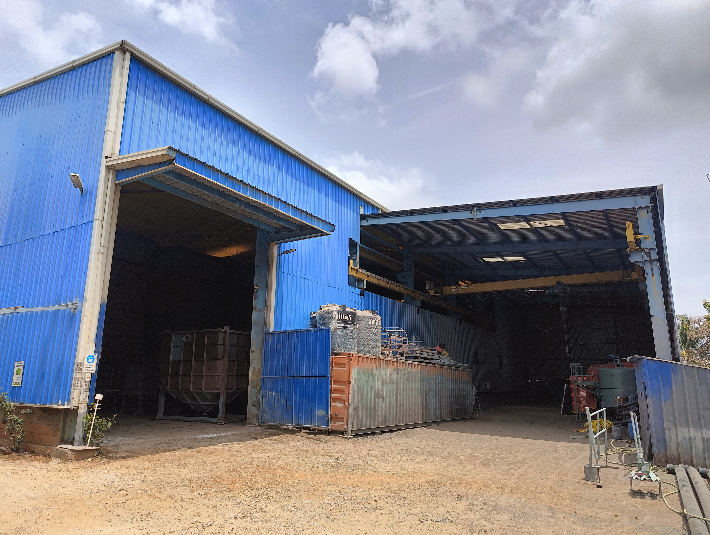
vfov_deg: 59.0
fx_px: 472
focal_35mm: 23
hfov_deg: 73.8
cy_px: 268
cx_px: 355
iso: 50
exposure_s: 1/685
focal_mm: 6.06
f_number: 1.69
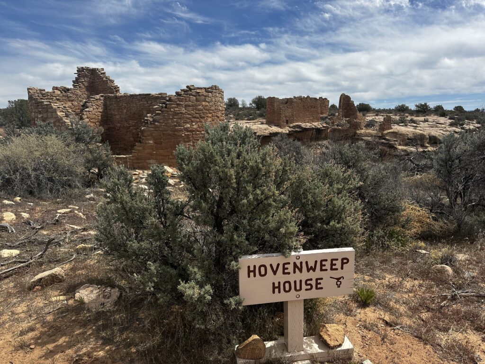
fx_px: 336
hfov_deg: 71.6
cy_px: 182
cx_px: 242
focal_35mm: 24
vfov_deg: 56.8
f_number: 1.78
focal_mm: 6.86
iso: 80
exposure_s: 1/5525
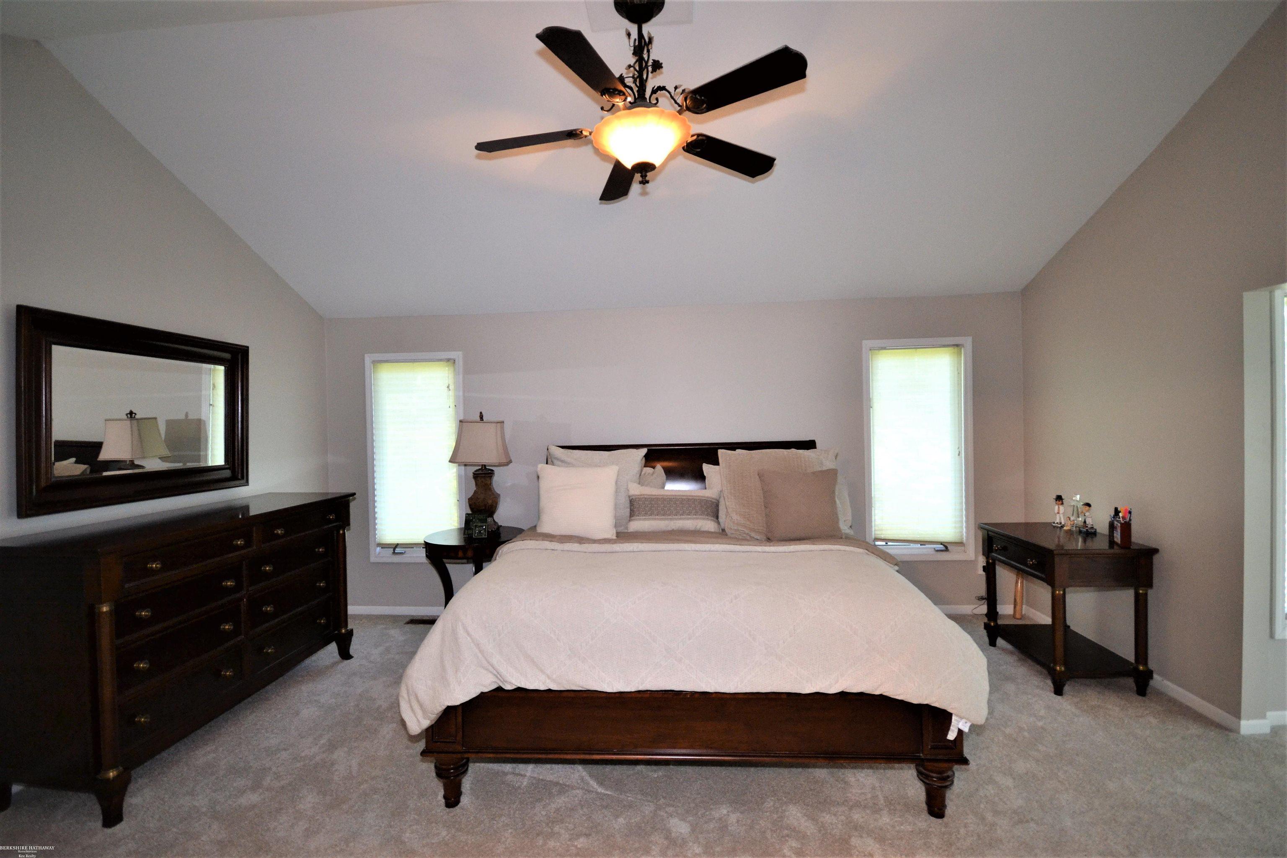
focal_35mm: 15
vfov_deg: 77.3
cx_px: 644
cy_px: 429
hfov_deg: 100.4
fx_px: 536
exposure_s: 1/60
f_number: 4
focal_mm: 10
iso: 1250
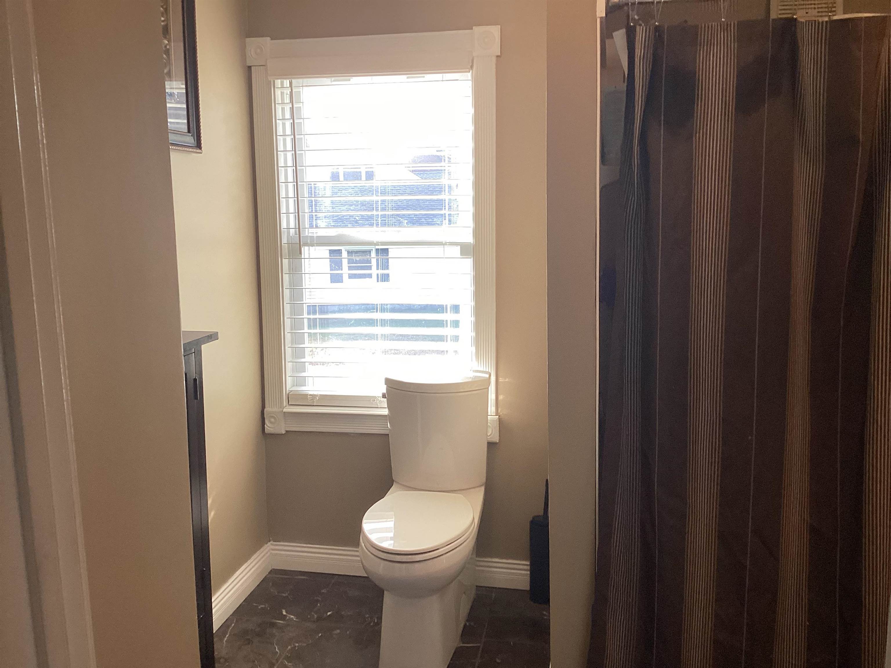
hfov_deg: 58.4
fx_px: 798
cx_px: 446
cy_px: 334
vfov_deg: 45.4
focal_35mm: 31
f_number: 2.4
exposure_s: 1/120
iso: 80
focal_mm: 3.3
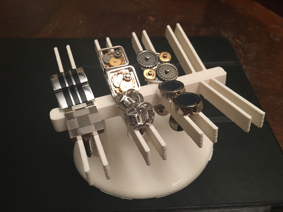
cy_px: 106
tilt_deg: -47.3
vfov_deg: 48.2
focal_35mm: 29
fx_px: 237
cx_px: 142
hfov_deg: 61.7
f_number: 2.2
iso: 250
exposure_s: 1/33
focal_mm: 4.15
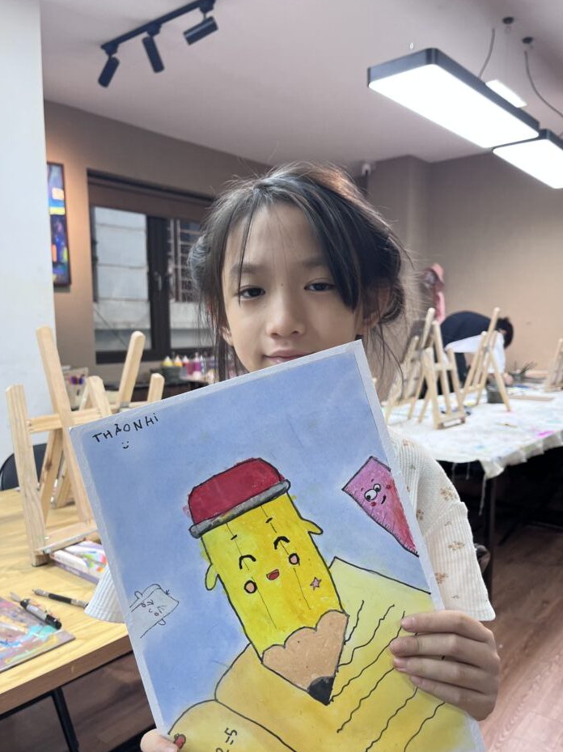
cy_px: 396
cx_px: 283
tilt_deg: -6.3
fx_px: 608
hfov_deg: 49.7
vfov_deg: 63.4
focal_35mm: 28
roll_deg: +0.7
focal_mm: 5.1
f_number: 1.6
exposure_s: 1/121
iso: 100
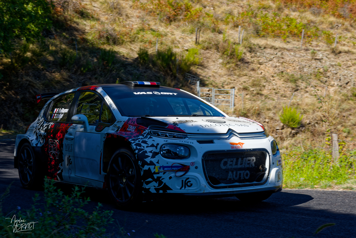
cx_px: 178
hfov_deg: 31.9
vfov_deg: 21.6
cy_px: 119
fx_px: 623
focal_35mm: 63
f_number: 13
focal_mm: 42
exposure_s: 1/500
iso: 400
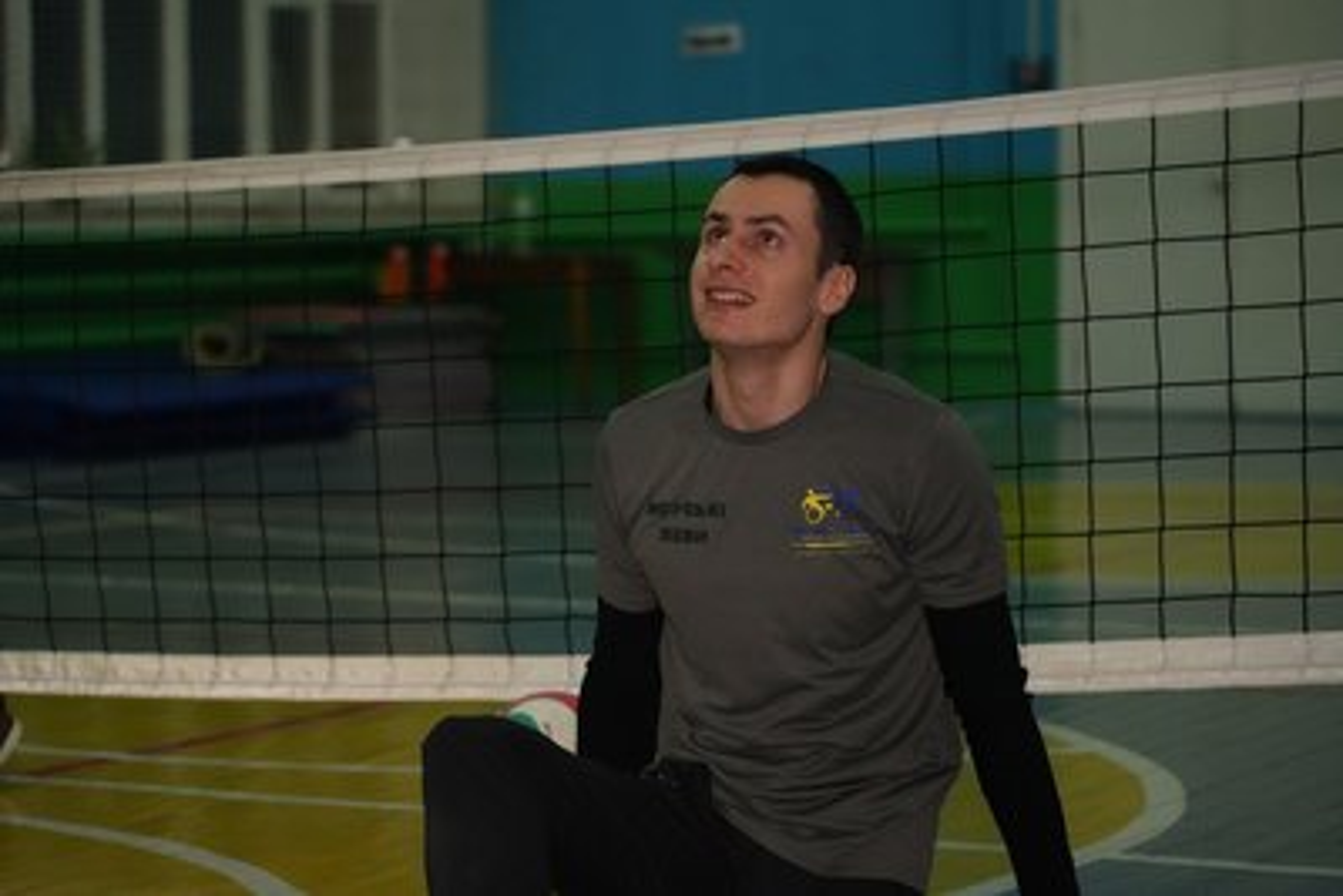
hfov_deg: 19.4
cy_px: 448
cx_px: 672
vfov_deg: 13.1
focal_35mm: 105
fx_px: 3918
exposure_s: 1/250
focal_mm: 105
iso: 6400
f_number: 4
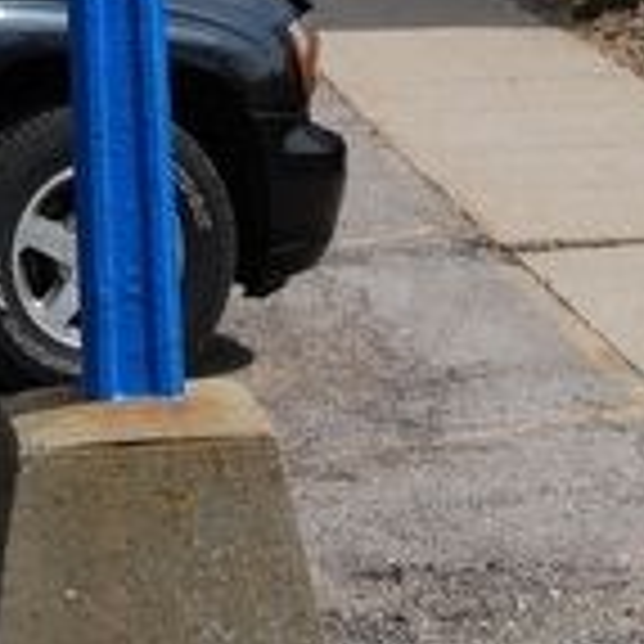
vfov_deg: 8.0
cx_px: 108
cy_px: -284
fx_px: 4504
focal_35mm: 214
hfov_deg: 8.2
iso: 100
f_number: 8
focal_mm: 30
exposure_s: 1/250
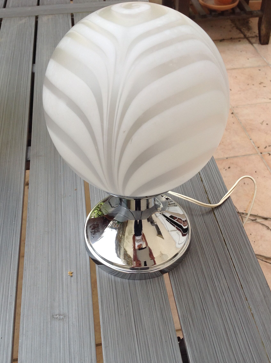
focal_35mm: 40
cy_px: 197
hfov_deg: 35.9
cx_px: 134
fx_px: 419
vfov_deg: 46.8
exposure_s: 1/643
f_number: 2.4
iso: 50
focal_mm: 4.28
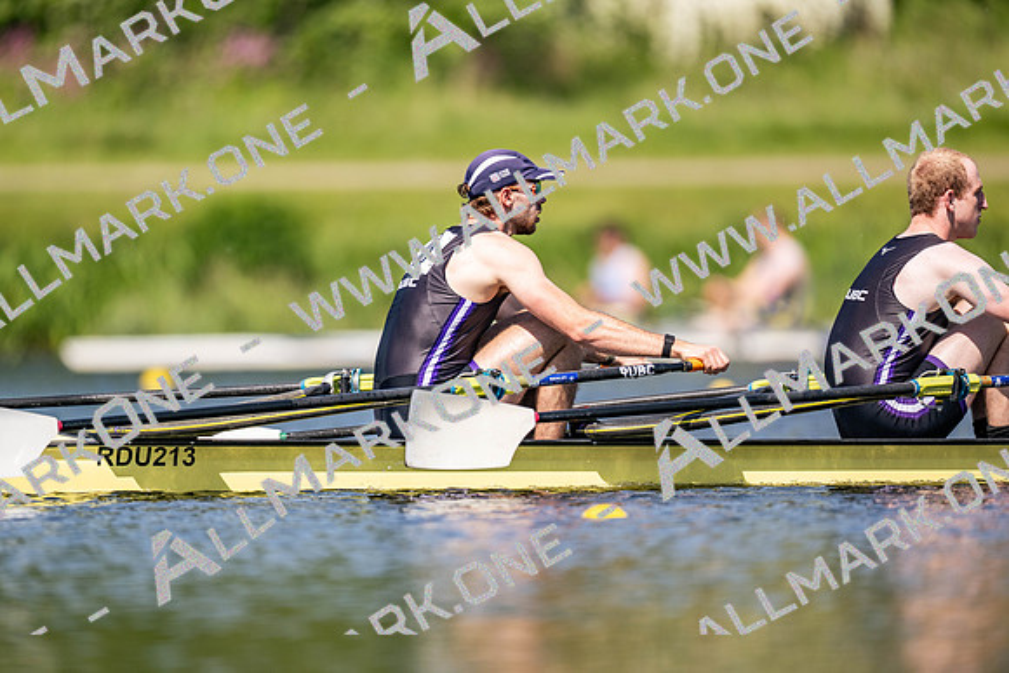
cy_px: 336
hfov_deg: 3.4
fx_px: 16820
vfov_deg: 2.3
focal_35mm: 600
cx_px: 504
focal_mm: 600
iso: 220
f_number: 4
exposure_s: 1/2500
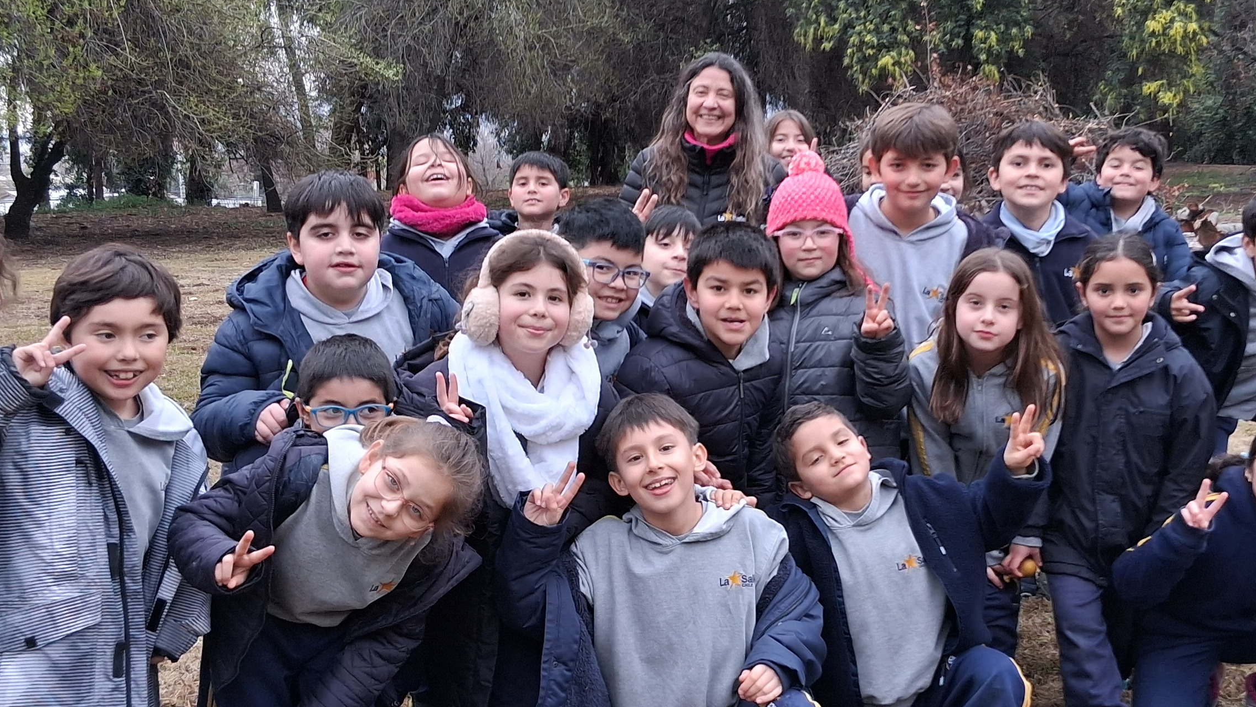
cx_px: 695
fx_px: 1699
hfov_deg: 40.5
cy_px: 358
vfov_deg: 23.5
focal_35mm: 51
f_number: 1.8
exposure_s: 1/100
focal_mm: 3.98
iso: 64
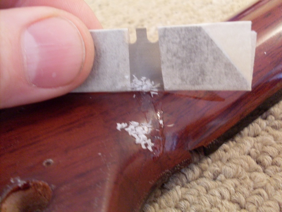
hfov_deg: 49.0
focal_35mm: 38
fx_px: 310
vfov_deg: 37.7
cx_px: 141
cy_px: 106
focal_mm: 6.3
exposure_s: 1/6
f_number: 2.8
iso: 200
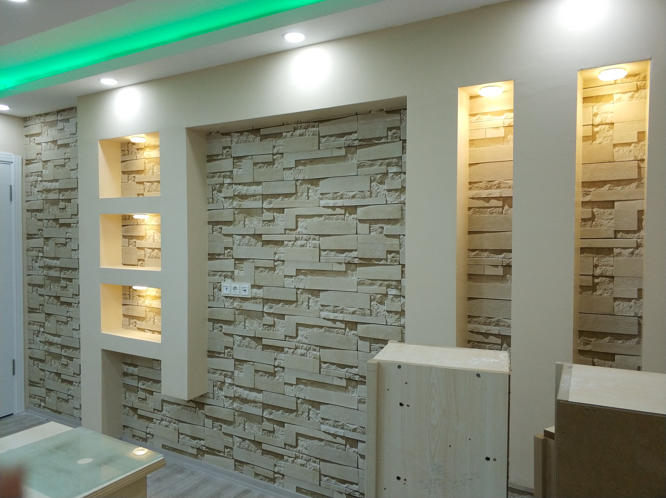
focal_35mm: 27
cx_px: 333
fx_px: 519
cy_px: 249
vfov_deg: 51.3
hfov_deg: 65.4
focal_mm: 3.82
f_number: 1.8
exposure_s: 1/50
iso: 250
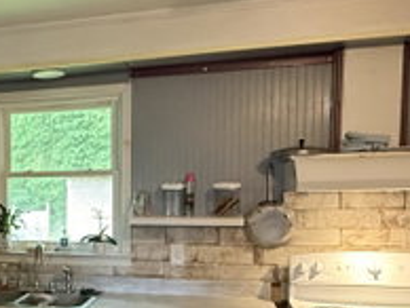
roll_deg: +1.2
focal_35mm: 46
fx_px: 546
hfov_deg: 38.2
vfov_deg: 31.0
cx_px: 37
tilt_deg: -3.3
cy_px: 232
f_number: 2.2
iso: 640
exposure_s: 1/60
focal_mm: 2.22
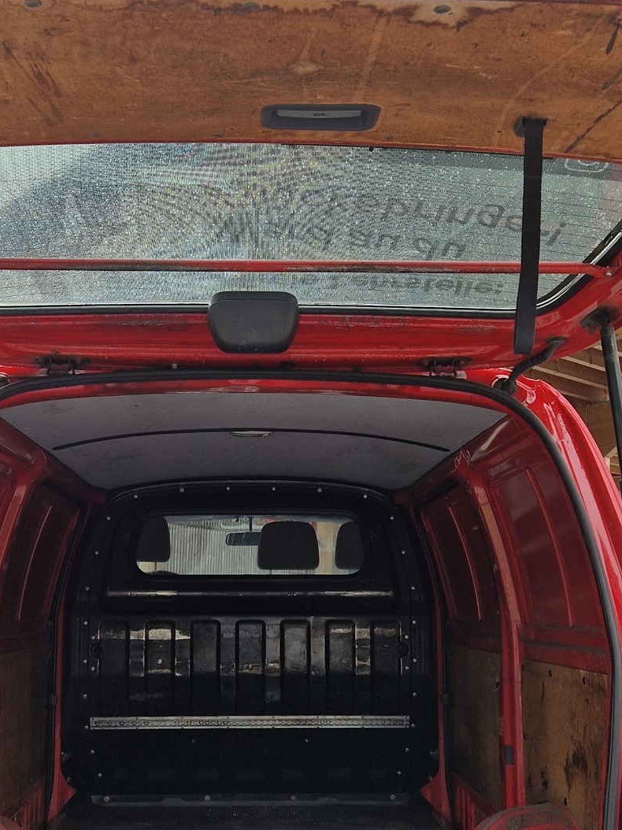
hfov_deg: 32.8
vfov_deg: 42.8
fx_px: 1055
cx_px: 272
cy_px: 490
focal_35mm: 44
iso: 50
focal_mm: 5.4
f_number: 1.8
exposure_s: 1/192
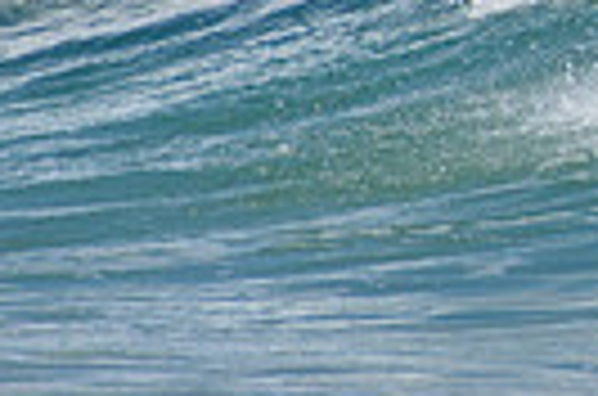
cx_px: 1214
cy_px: -146
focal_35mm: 2625
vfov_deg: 0.5
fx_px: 43500
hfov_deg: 0.8
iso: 250
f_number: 5.6
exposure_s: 1/2000
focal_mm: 400
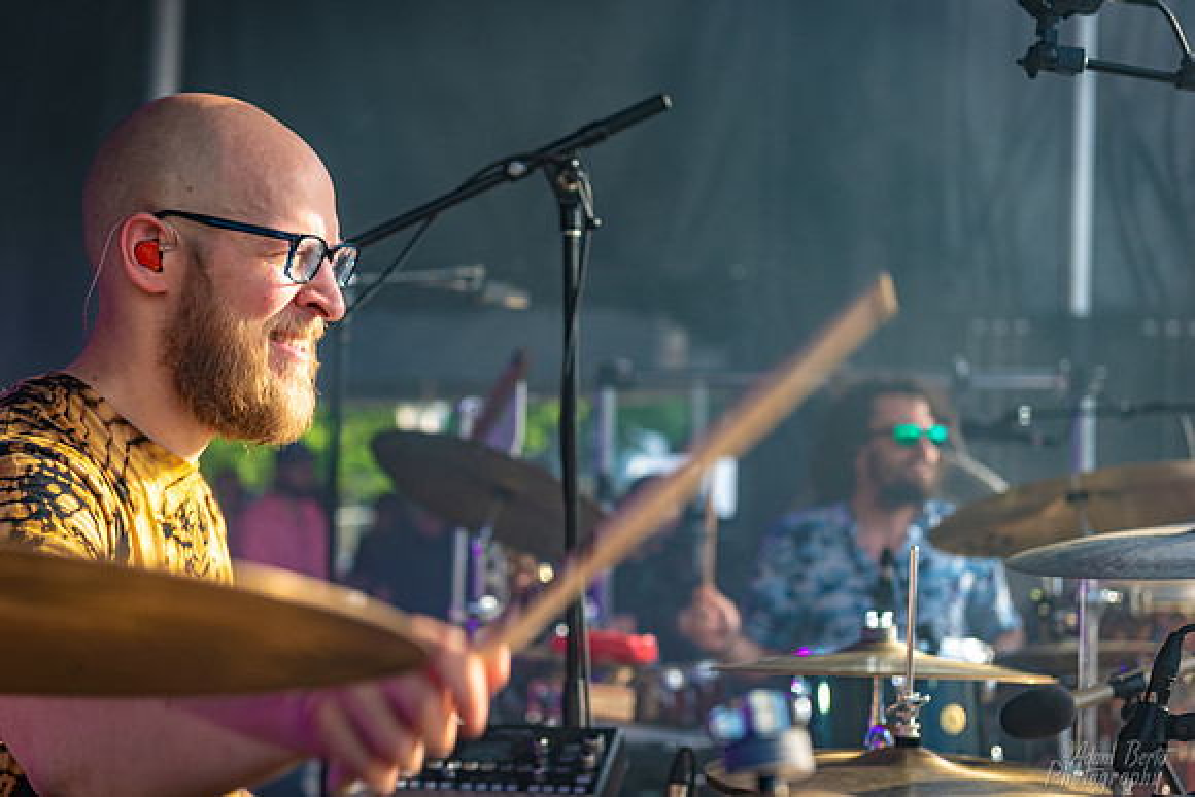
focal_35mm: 70
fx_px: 2324
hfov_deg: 28.8
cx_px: 598
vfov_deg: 19.5
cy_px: 398
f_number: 4.5
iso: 200
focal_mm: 70
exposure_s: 1/100
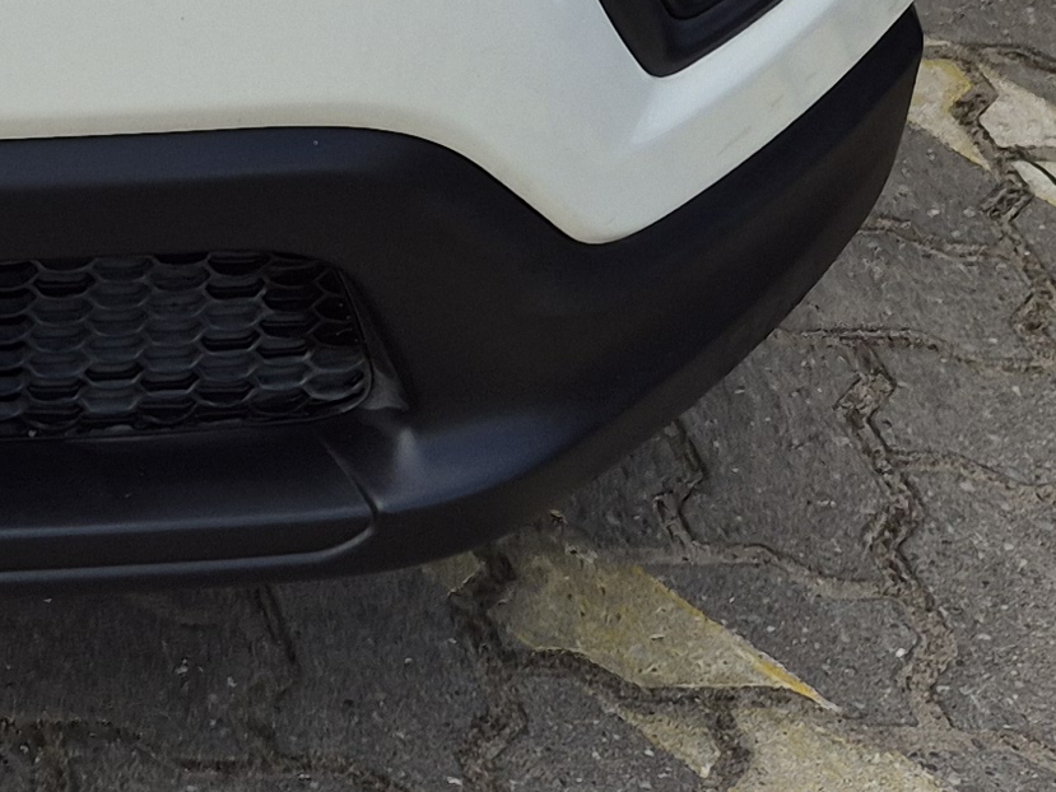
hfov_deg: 15.2
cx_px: -878
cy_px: -875
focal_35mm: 111
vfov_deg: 11.7
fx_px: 3387
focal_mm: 5.4
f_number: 1.8
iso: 25
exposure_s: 1/1448
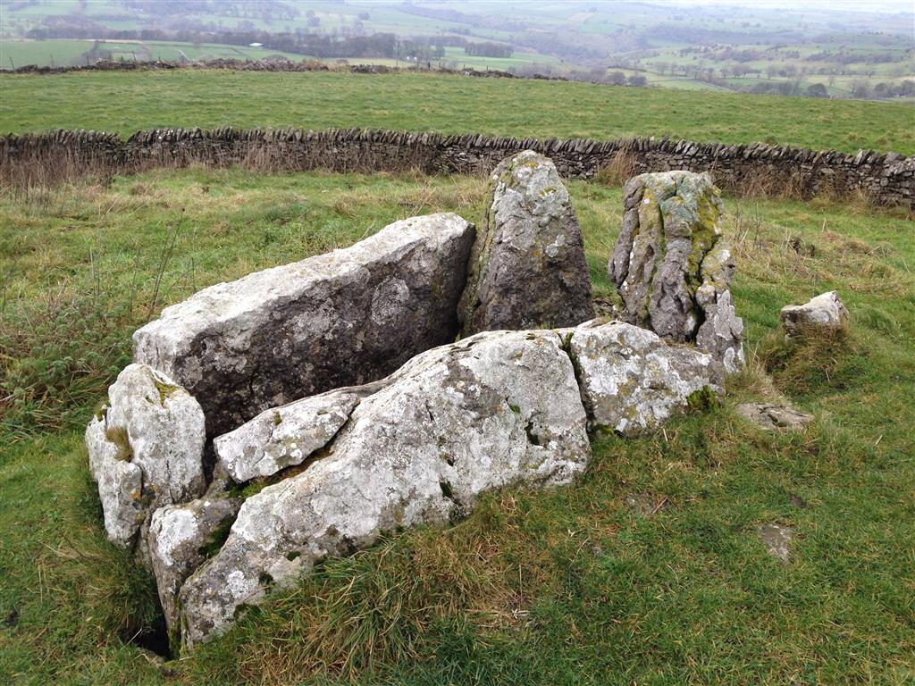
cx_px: 458
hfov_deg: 52.6
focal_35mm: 35
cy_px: 343
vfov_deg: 40.7
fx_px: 925
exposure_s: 1/120
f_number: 2.4
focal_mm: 4.28
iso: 50
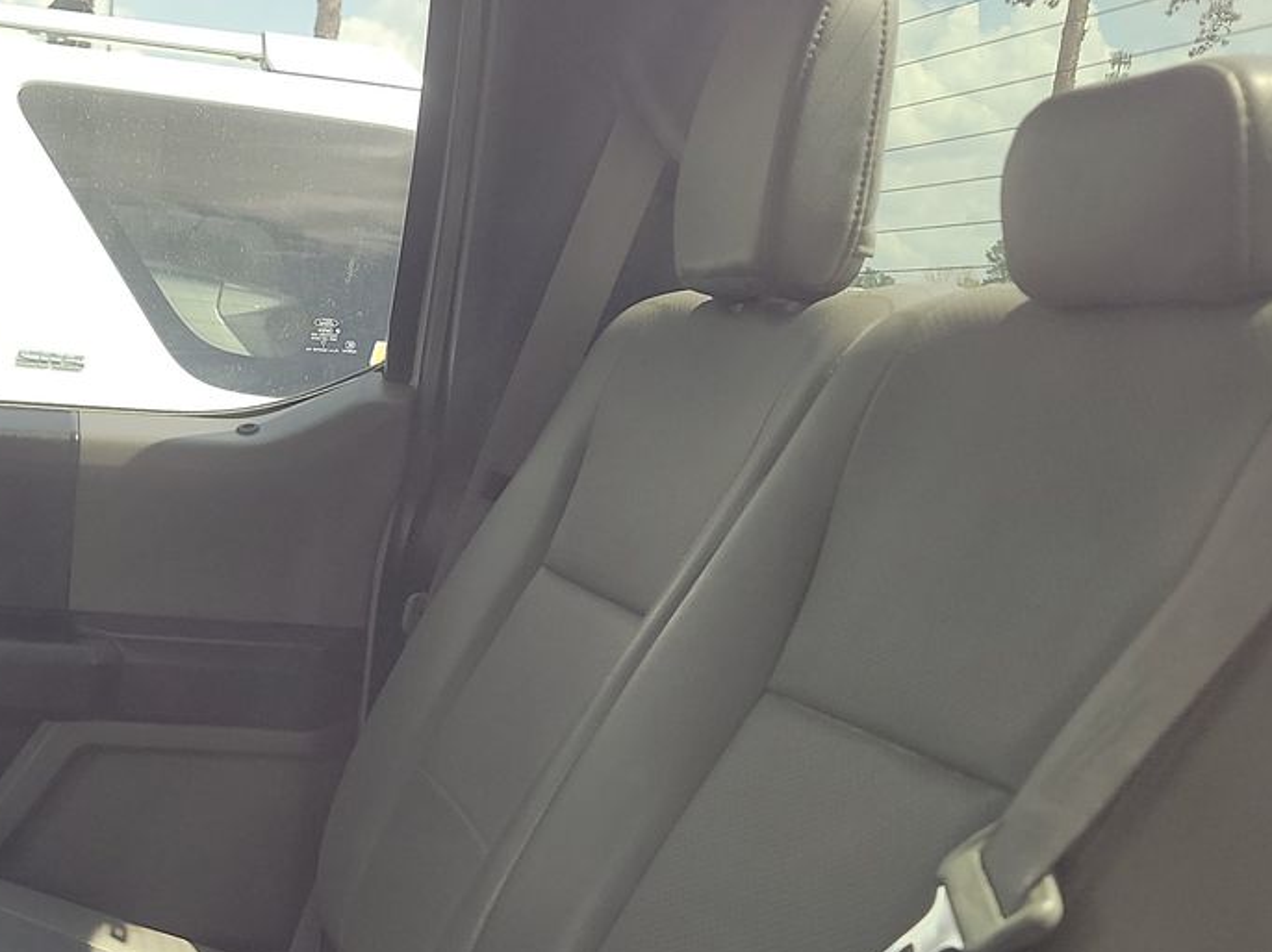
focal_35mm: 56
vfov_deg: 25.3
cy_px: 859
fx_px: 2057
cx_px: 61
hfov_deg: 32.2
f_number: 1.8
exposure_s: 1/59
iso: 166
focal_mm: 6.7
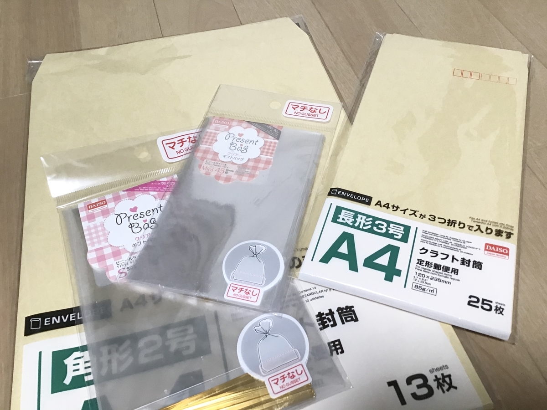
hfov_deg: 58.4
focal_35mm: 31
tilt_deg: -53.3
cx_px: 274
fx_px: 490
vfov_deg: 45.4
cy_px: 205
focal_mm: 3.3
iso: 80
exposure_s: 1/30
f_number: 2.4
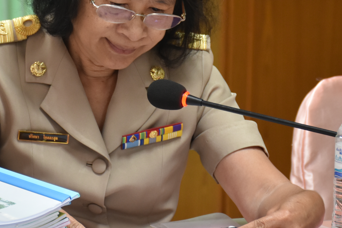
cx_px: 198
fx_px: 2356
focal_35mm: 248
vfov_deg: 5.5
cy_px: 59
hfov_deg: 8.3
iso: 800
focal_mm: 70
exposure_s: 1/30
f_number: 5
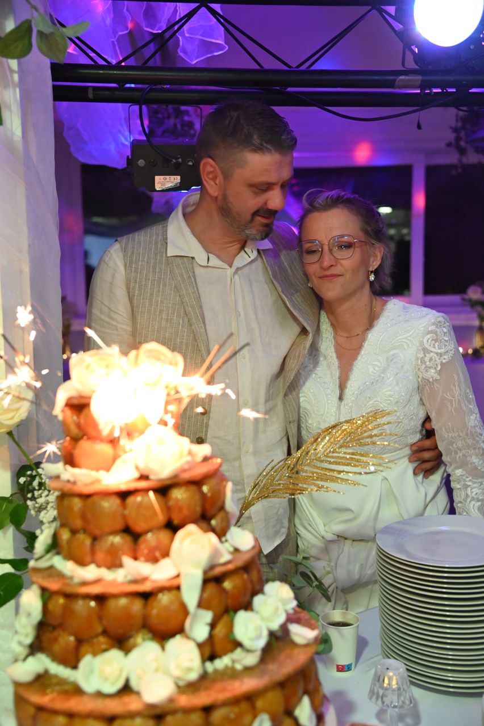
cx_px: 242
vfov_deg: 44.5
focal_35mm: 44
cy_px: 363
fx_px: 888
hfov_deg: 30.5
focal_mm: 44
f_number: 4
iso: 4500
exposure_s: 1/60
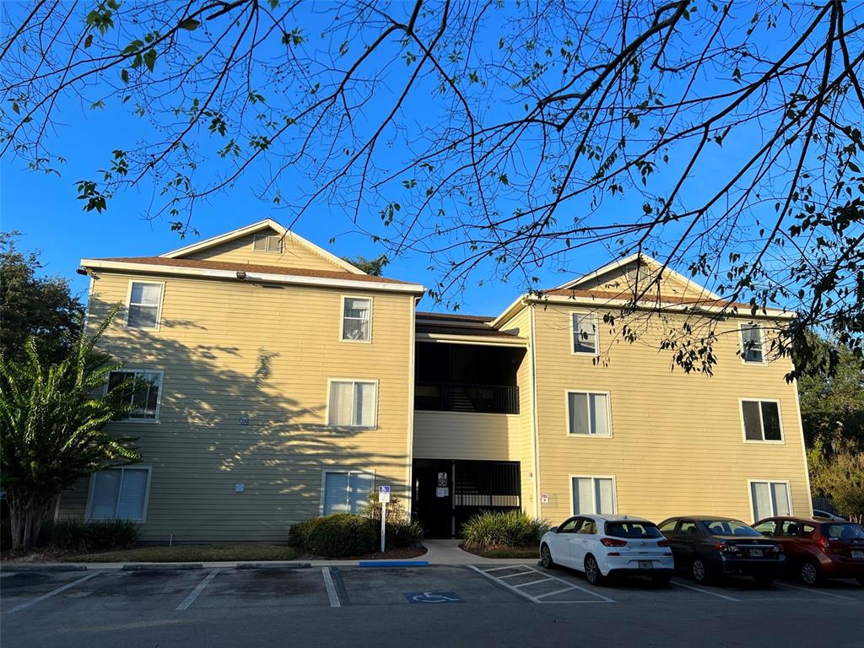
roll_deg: -1.6
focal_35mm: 26
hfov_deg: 67.3
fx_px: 649
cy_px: 324
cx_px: 432
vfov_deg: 53.1
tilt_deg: +14.5
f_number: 1.5
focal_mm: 5.7
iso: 50
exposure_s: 1/2457
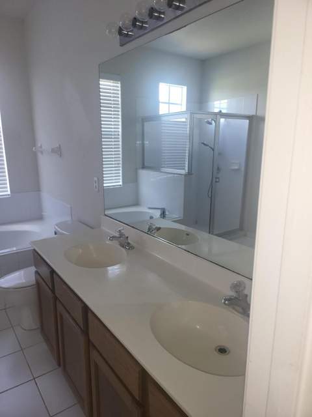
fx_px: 288
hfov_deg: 56.8
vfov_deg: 71.6
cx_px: 156
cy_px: 208
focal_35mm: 24
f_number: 1.8
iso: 80
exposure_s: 1/60
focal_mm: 5
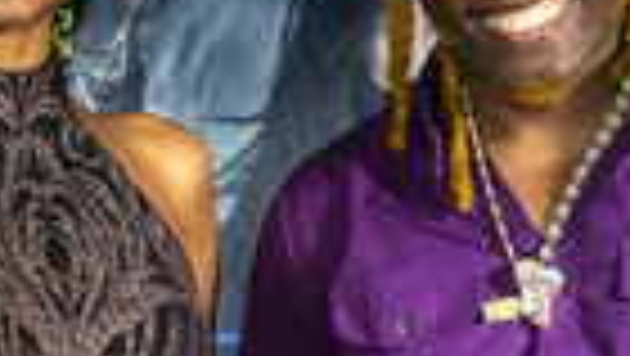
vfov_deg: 8.8
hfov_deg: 15.3
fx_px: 2307
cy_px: 248
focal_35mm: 138
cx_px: 47
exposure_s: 1/200
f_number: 5.6
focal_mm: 41
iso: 800
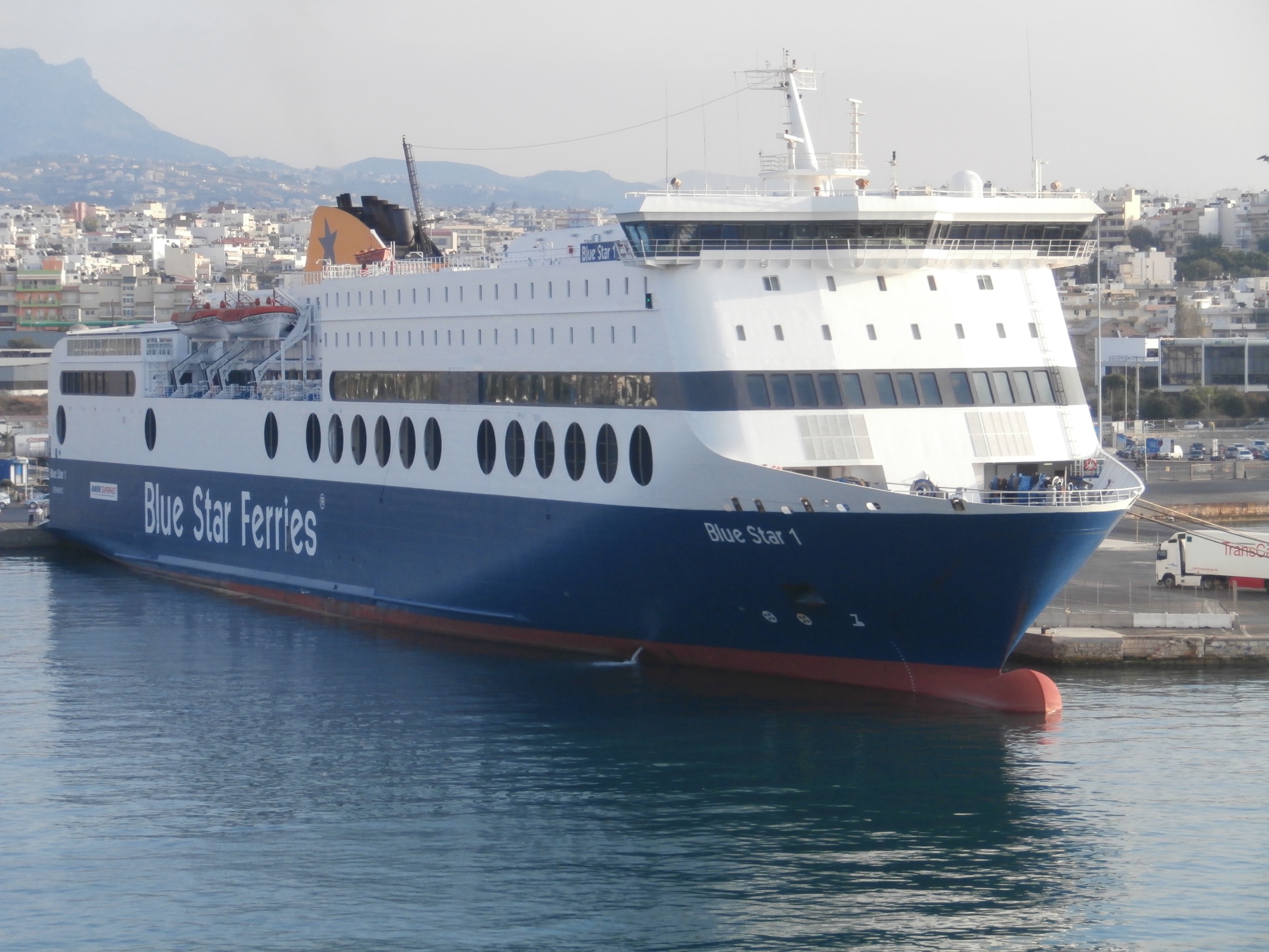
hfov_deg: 17.9
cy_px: 476
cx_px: 634
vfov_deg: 13.5
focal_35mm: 110
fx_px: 4033
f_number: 5.4
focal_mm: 19.54
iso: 200
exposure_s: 1/250
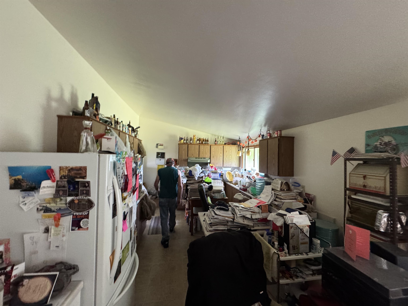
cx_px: 204
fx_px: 165
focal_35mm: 14
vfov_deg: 85.7
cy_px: 153
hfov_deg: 102.1
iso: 640
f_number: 2.2
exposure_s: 1/60
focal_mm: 2.22
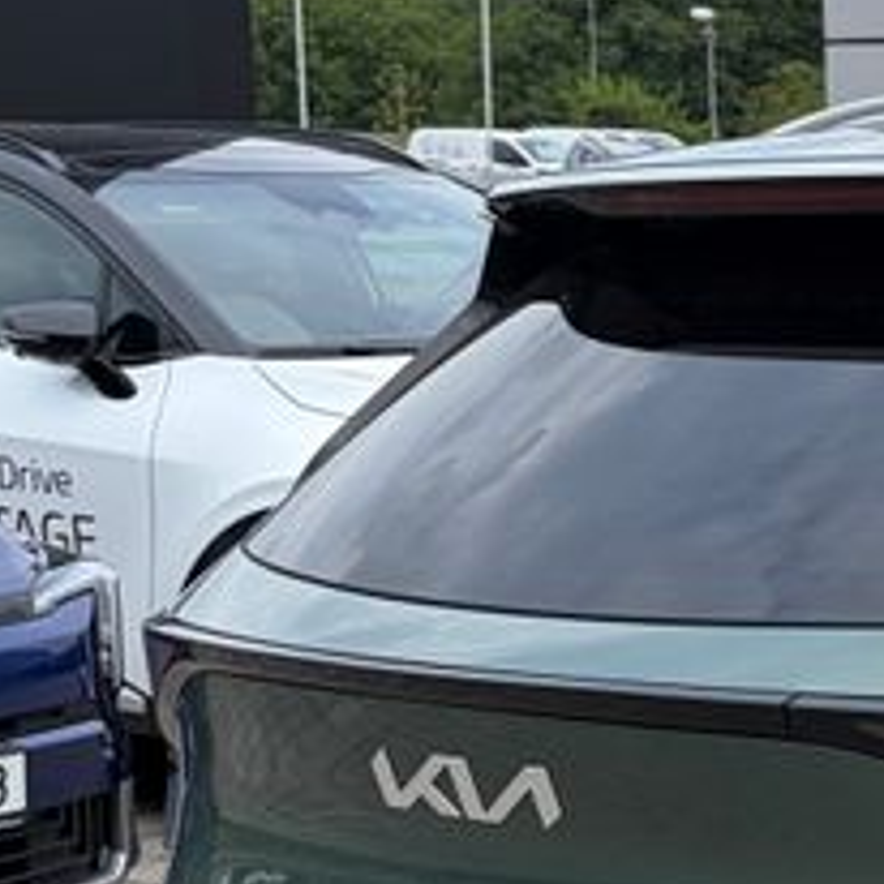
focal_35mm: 114
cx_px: 1605
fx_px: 3294
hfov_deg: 13.6
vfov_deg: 15.2
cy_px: 704
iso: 50
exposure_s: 1/1239
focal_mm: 5.96
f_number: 1.6
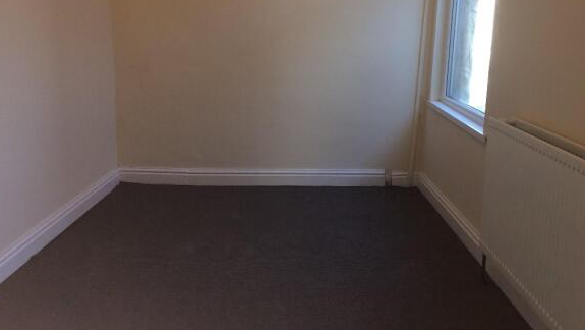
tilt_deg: -10.8
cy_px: 115
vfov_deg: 36.4
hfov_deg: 61.0
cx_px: 290
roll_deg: -0.1
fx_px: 497
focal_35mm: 32
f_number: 2.2
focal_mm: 4.15
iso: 32
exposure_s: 1/46
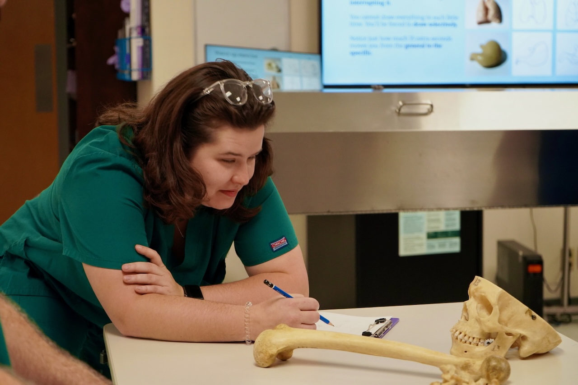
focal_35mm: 70
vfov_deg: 19.5
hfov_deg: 28.8
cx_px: 289
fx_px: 1124
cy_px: 192
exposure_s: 1/160
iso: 4000
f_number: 5.6
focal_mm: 70
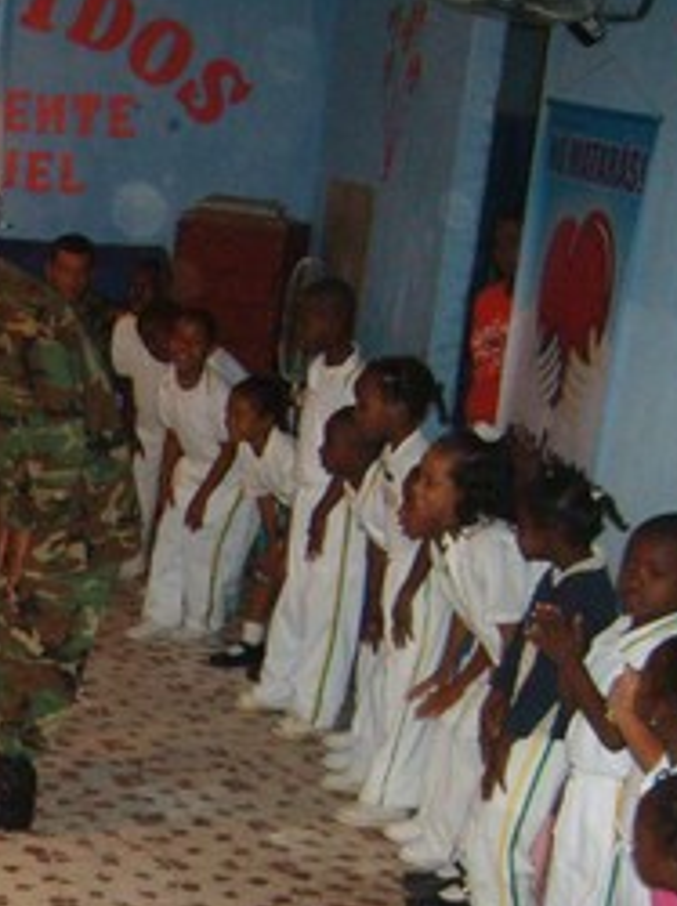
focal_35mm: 77
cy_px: 710
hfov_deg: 17.7
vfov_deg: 25.0
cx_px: -243
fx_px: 2011
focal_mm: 5.8
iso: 253
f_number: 2.8
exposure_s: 1/45
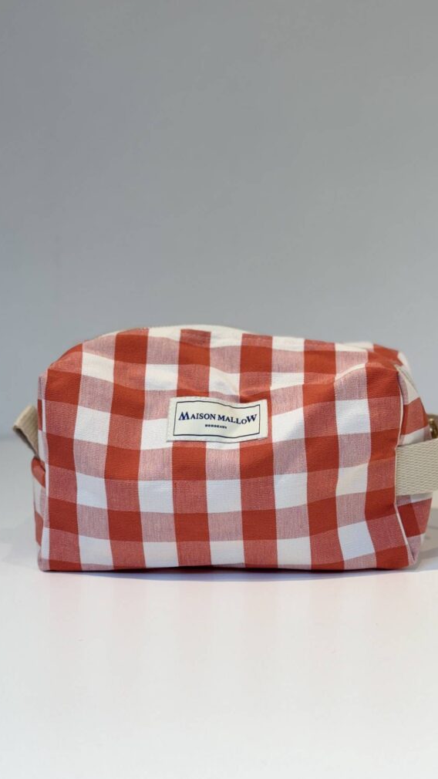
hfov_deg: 22.6
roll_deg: +0.0
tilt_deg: -7.6
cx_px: 235
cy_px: 389
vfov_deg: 39.2
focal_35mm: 53
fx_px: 1094
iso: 64
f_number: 1.78
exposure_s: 1/100
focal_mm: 6.76
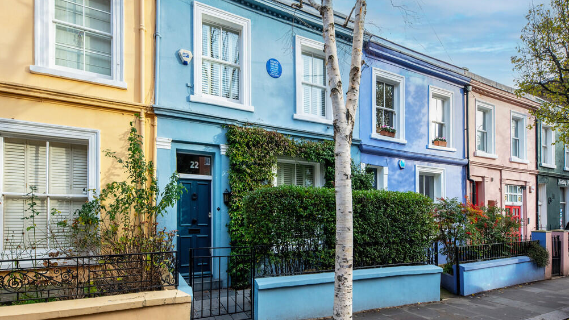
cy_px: 159
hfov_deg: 103.0
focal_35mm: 15
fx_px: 226
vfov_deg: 70.5
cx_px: 281
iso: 400
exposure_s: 1/100
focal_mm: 14
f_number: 8
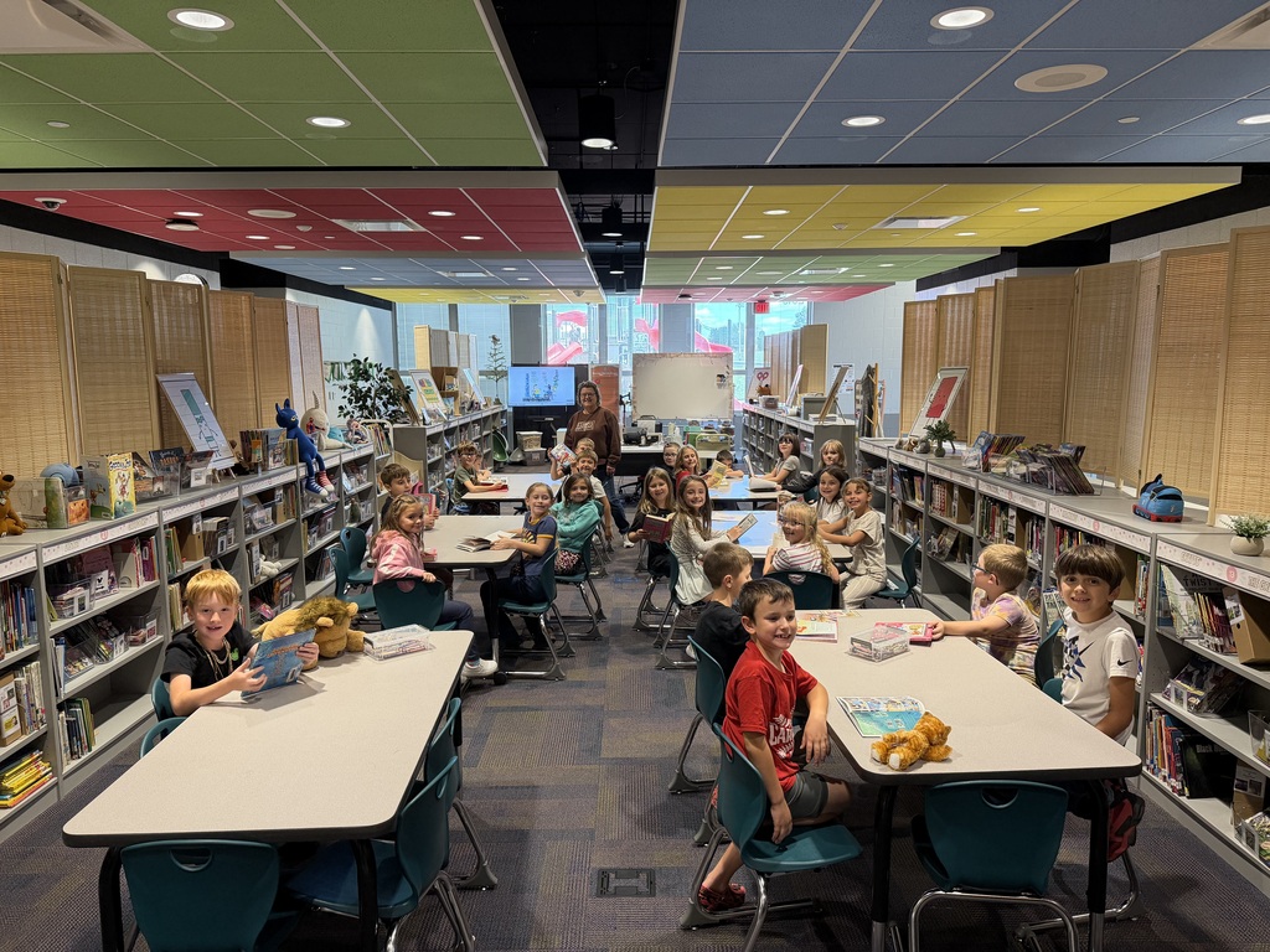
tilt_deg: -6.0
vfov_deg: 56.8
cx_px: 635
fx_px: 881
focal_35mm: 24
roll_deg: +0.9
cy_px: 476
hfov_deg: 71.6
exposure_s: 1/178
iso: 320
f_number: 1.78
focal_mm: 6.76
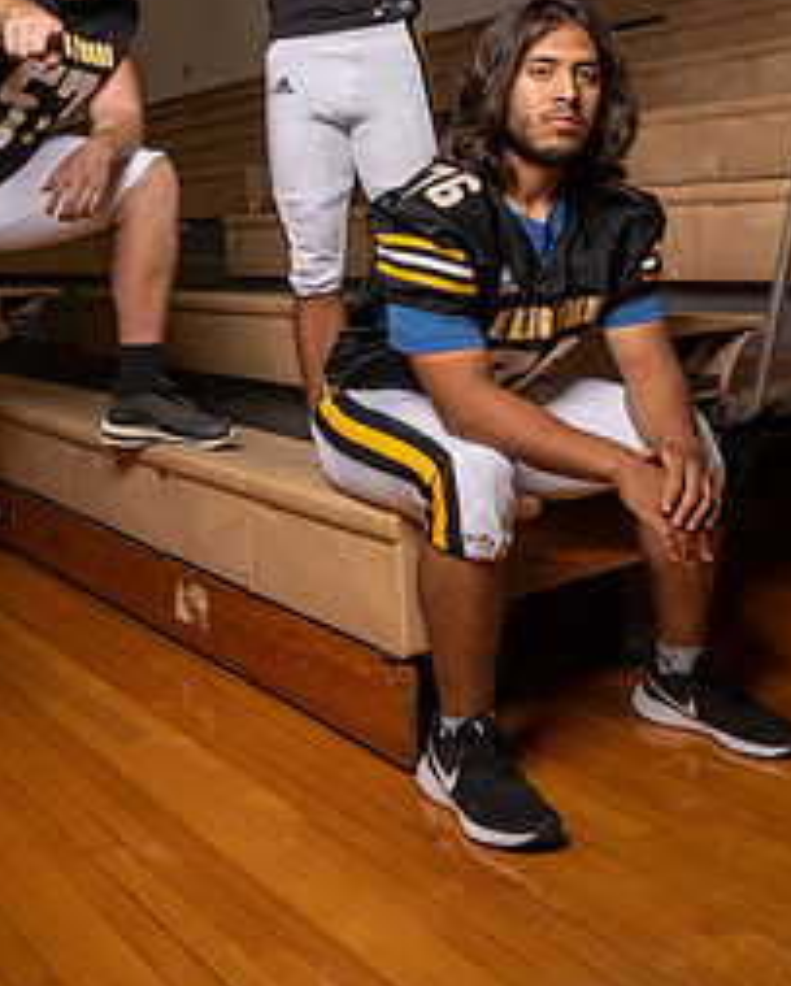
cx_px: 269
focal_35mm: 45
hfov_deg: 33.2
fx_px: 1314
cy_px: 222
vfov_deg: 39.7
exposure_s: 1/250
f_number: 9
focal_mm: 27
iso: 250
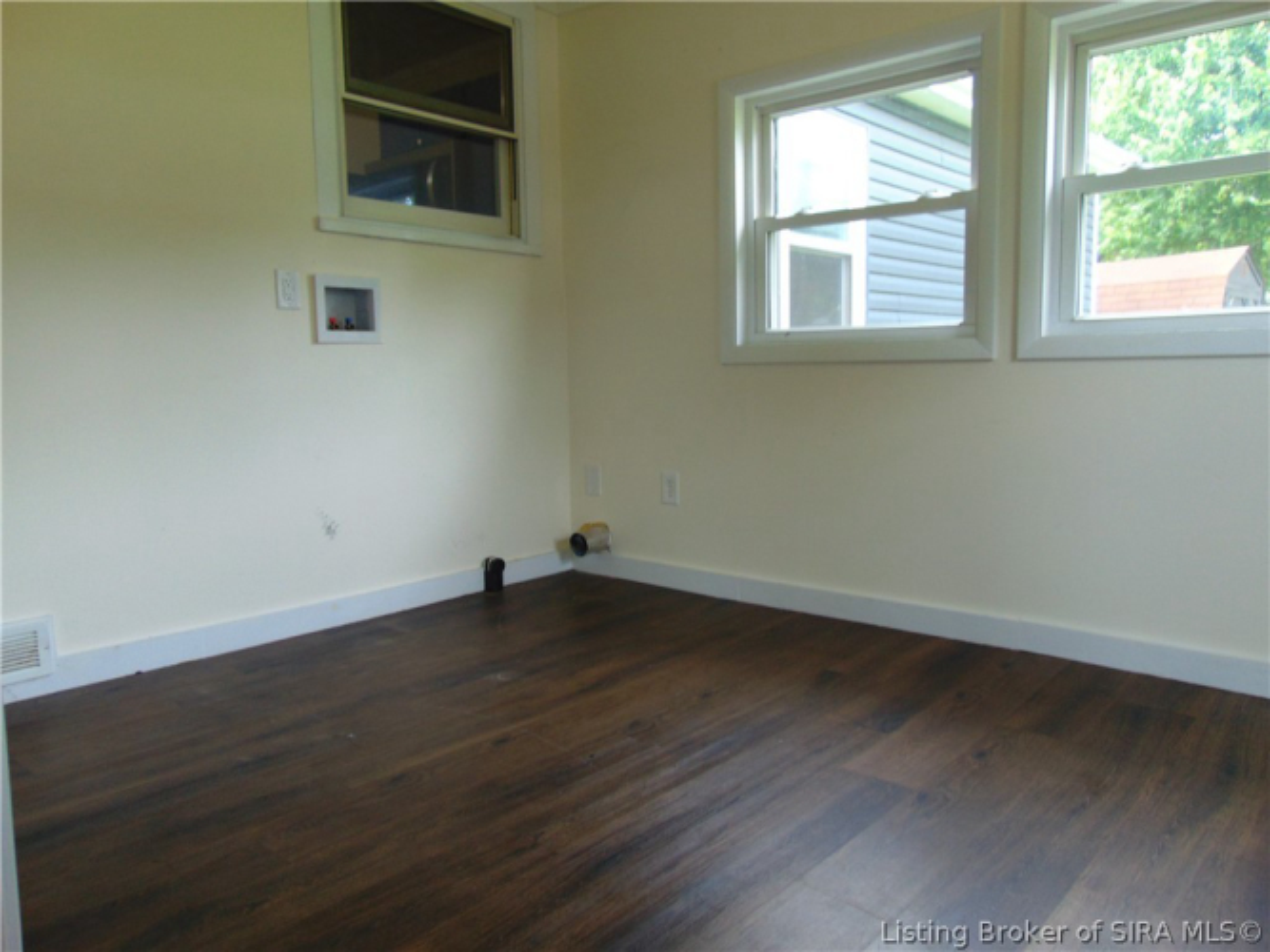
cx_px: 635
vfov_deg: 54.9
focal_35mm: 25
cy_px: 476
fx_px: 917
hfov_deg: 69.4
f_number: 3
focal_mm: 4.5
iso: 80
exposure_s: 1/50
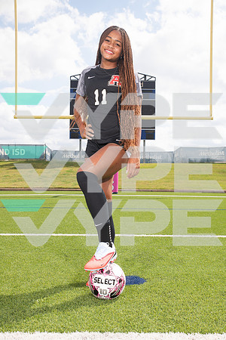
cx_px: 113
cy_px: 170
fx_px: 358
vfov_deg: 50.7
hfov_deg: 35.1
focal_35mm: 38
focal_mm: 38
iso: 125
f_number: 7.1
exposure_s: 1/400
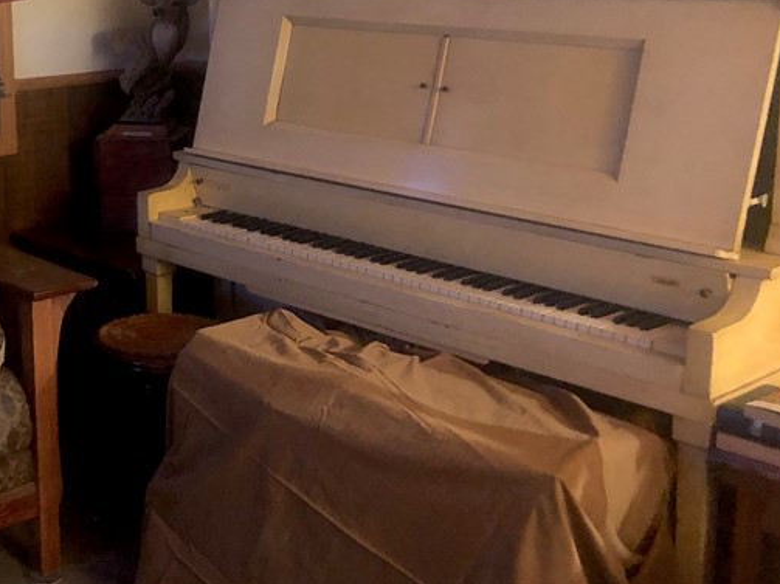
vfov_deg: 25.4
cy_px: 155
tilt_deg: -13.2
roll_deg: +2.4
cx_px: 9
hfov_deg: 31.4
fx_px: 1284
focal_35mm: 57
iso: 200
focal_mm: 4
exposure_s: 1/4
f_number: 1.8
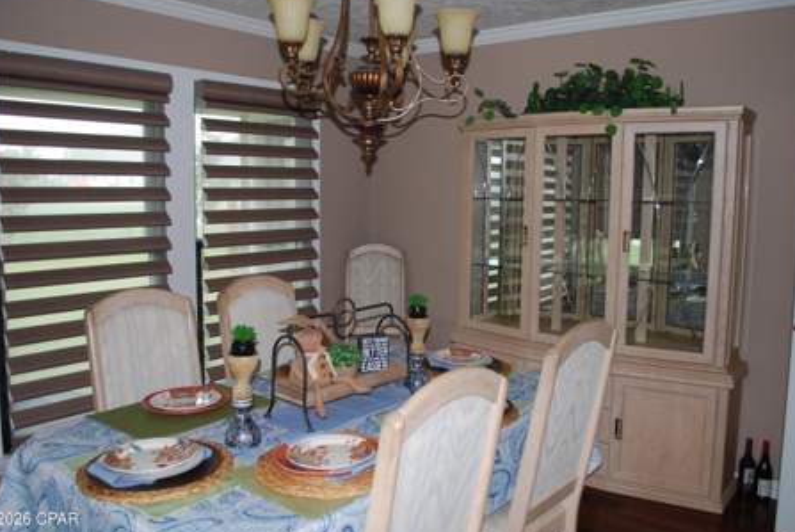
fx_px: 641
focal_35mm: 29
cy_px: 259
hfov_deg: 63.6
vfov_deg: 45.1
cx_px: 409
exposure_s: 1/60
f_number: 3.5
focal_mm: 18
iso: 200
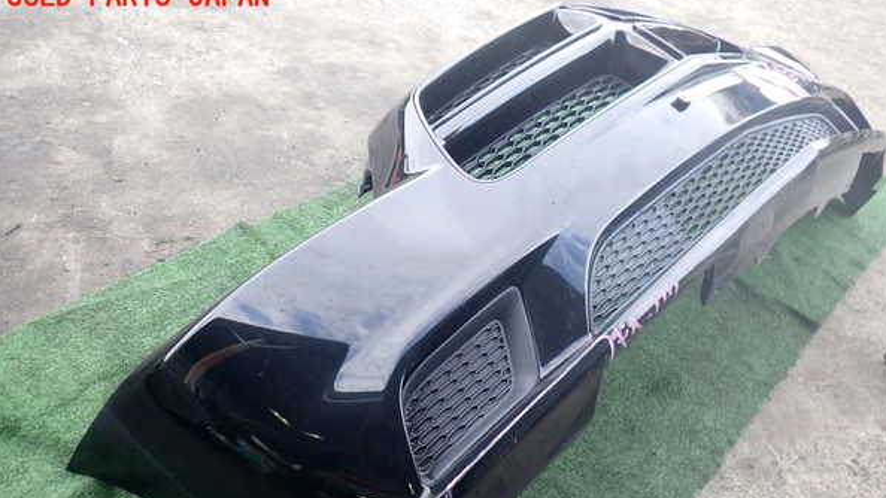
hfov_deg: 59.5
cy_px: 313
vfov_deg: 35.4
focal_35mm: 33
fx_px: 775
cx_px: 446
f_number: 2.3
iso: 160
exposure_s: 1/125
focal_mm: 5.4
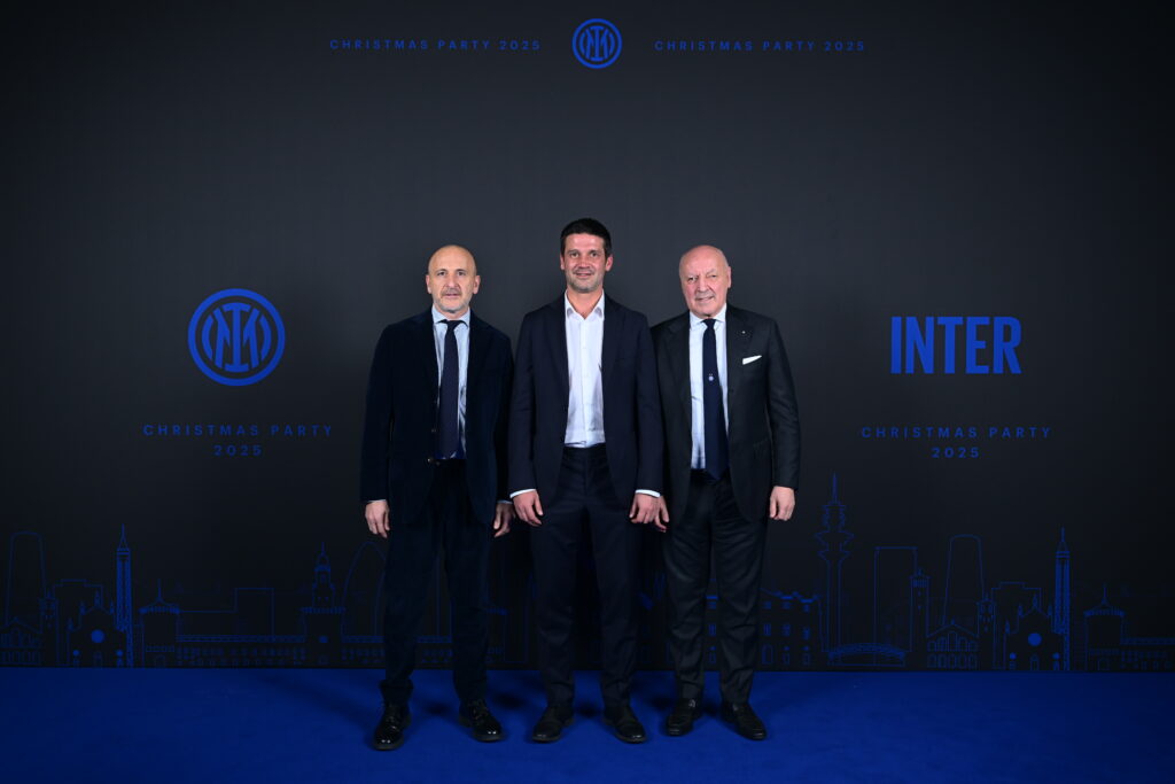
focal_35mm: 32
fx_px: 1061
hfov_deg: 58.0
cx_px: 588
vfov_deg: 40.5
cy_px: 392
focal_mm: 32.5
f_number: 5
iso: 250
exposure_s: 1/160
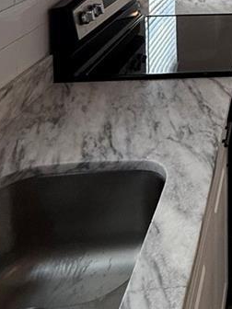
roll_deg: +0.0
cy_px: -81
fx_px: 447
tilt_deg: -3.3
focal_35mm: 50
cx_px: 327
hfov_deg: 24.2
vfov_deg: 30.9
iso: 200
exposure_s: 1/120
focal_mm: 2.22
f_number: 2.2
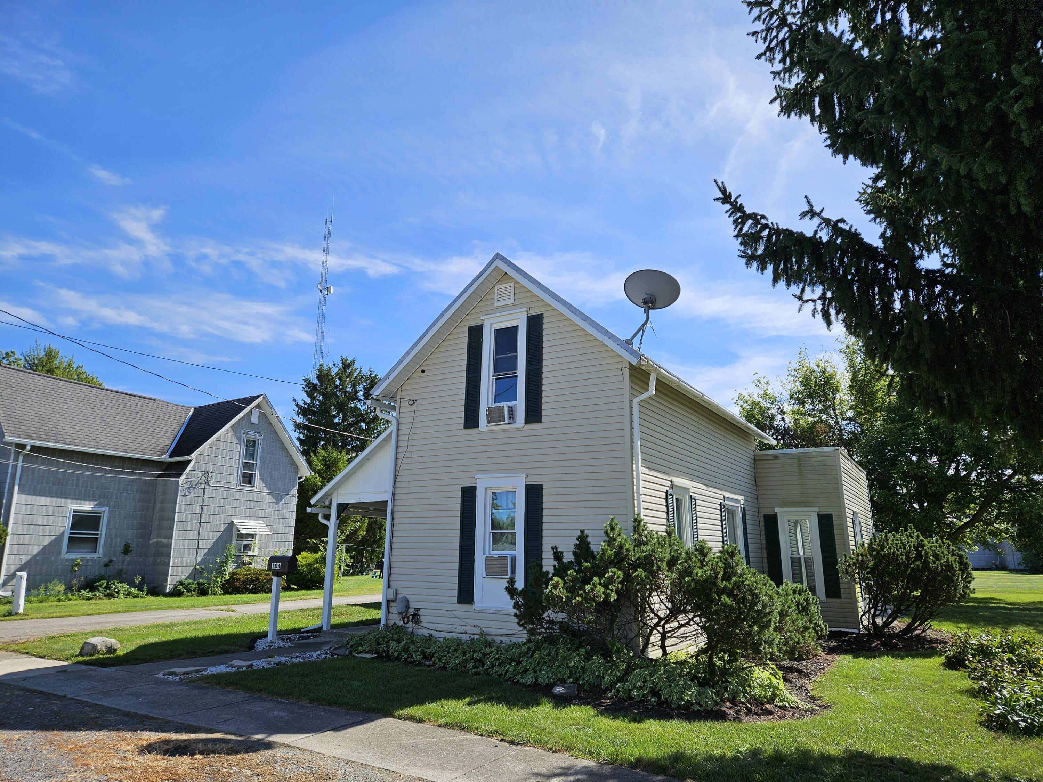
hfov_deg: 73.9
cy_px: 391
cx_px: 522
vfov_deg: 58.9
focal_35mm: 23
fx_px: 693
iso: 25
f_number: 1.8
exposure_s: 1/1879
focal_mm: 5.4
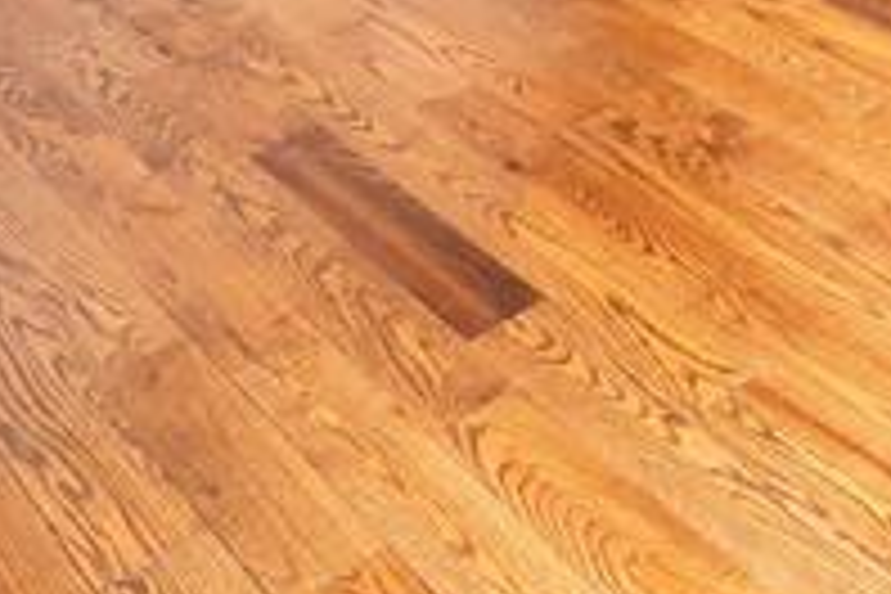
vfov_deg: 15.0
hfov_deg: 30.8
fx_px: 1534
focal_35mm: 62
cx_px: 819
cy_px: -774
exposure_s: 1/6
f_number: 6.3
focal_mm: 12
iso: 200
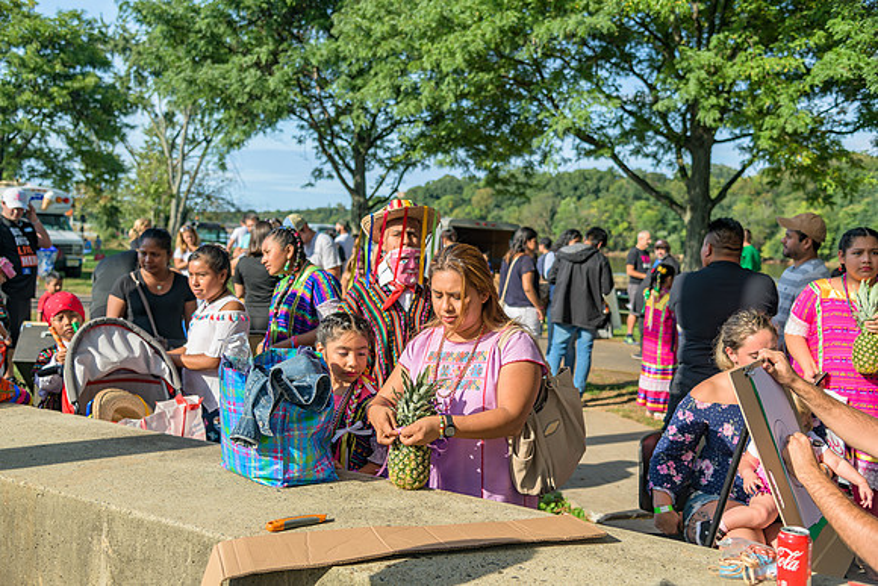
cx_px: 439
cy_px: 293
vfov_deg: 35.1
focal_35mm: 38
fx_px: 927
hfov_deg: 50.7
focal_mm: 38
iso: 64
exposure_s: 1/200
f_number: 4
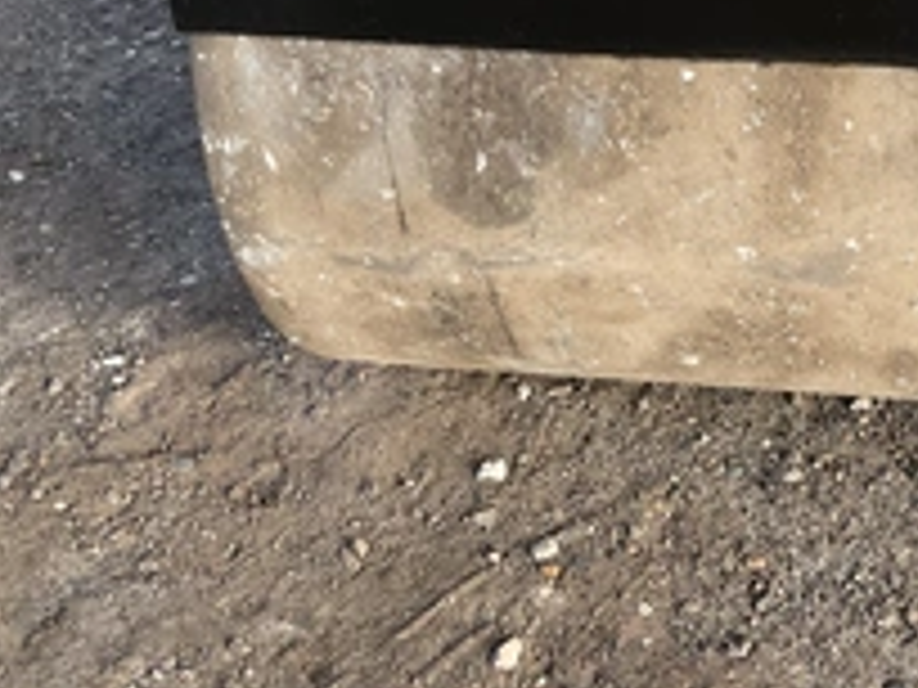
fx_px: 1512
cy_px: 243
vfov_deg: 25.6
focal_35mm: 57
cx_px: 788
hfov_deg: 32.5
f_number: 1.8
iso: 25
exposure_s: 1/370
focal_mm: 3
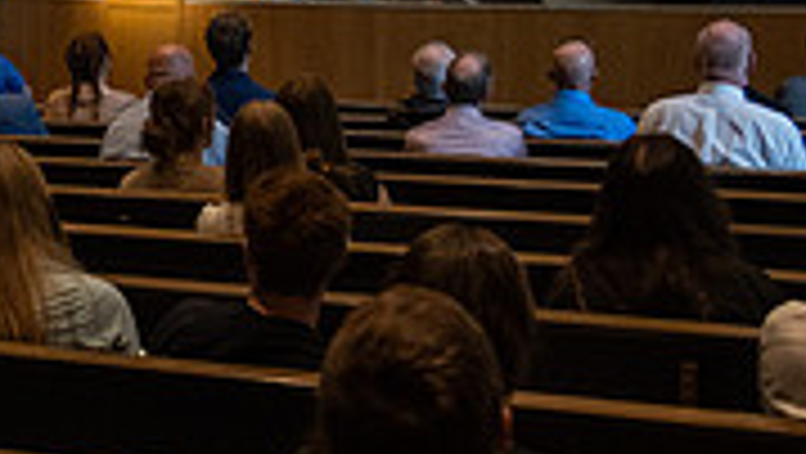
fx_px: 2395
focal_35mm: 112
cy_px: 83
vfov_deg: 10.8
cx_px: -86
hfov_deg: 18.4
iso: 2000
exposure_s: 1/250
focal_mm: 32
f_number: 4
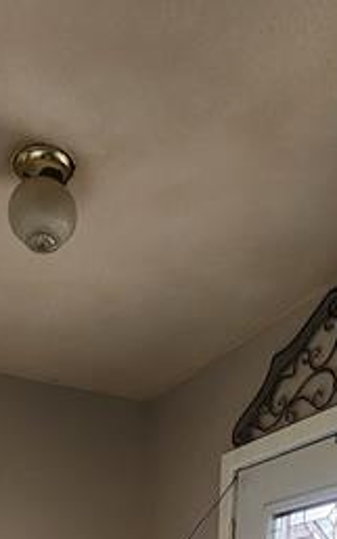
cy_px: 786
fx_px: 603
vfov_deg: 30.3
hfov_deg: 30.8
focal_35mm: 41
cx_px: 92
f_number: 2.2
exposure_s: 1/60
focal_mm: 2.2
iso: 250
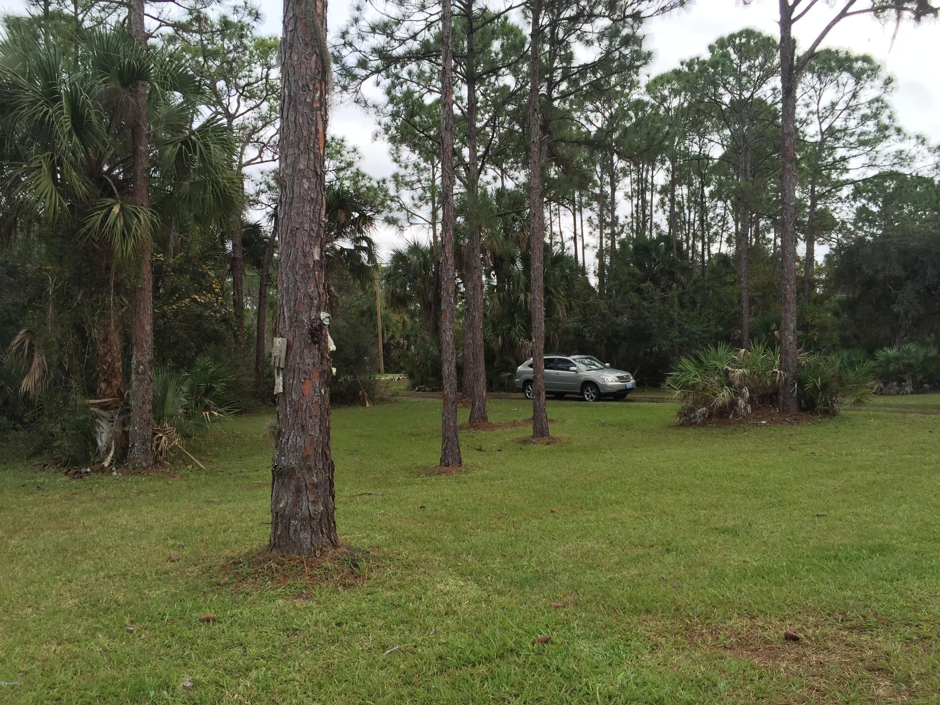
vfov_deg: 48.2
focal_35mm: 29
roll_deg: +0.9
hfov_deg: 61.7
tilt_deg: +0.3
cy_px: 352
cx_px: 470
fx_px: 787
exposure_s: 1/476
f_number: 2.2
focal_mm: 4.15
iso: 32
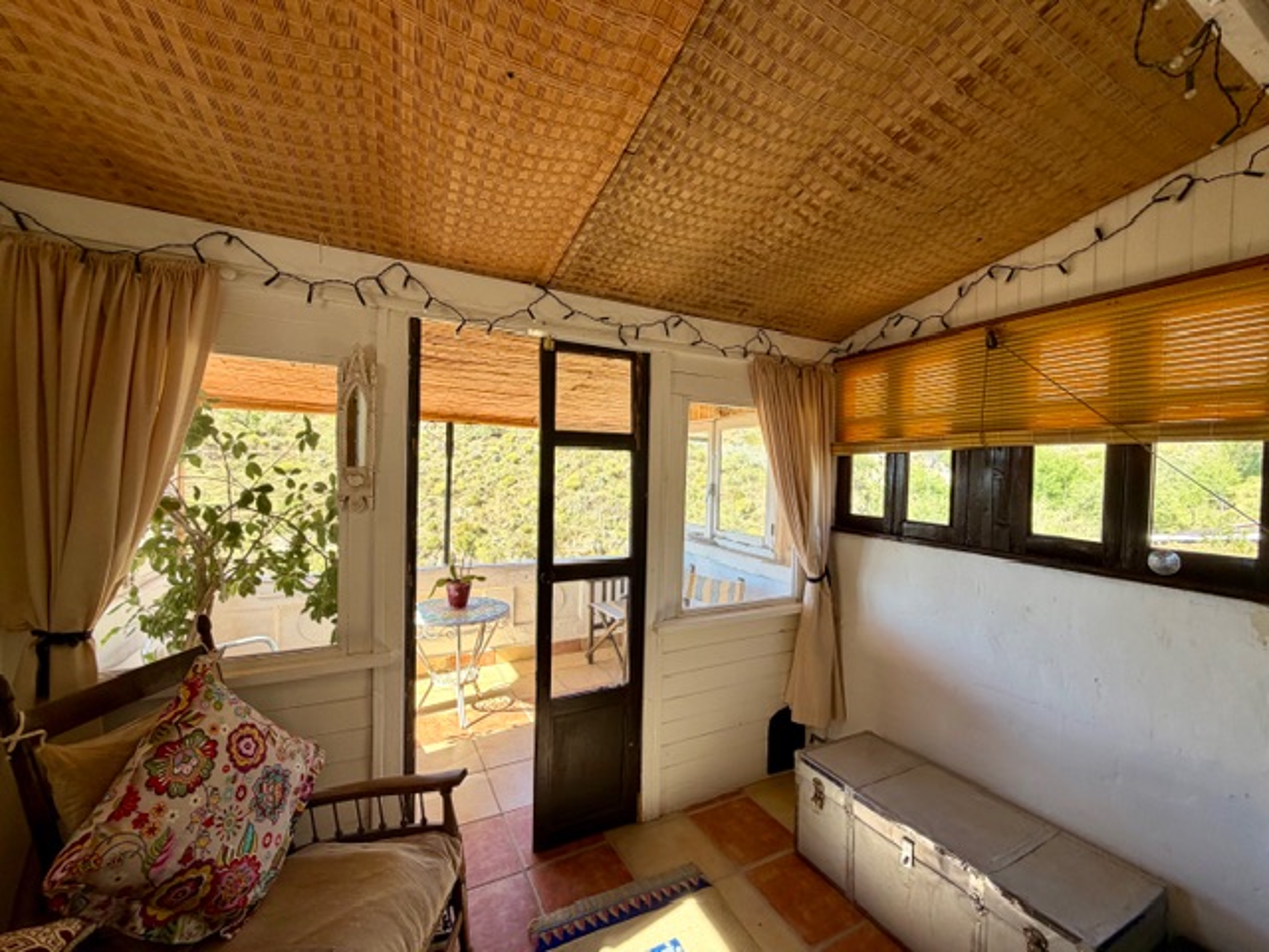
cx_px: 634
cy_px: 476
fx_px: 513
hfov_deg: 102.1
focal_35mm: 14
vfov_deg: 85.7
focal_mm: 2.22
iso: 64
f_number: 2.2
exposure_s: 1/121
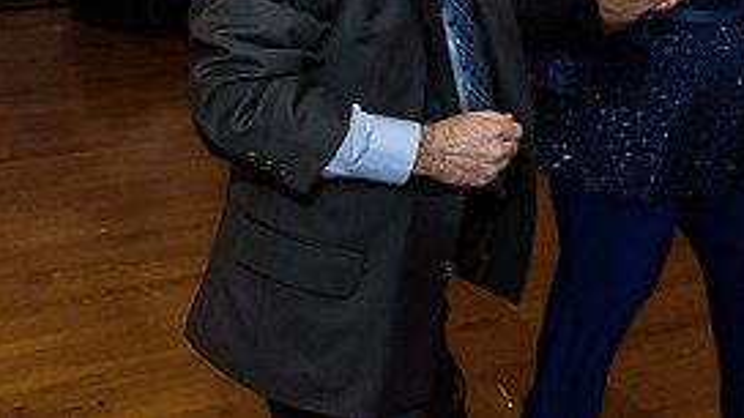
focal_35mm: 58
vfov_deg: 19.3
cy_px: -108
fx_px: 1144
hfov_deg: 35.2
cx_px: 566
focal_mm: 26
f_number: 3.2
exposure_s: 1/125
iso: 1600
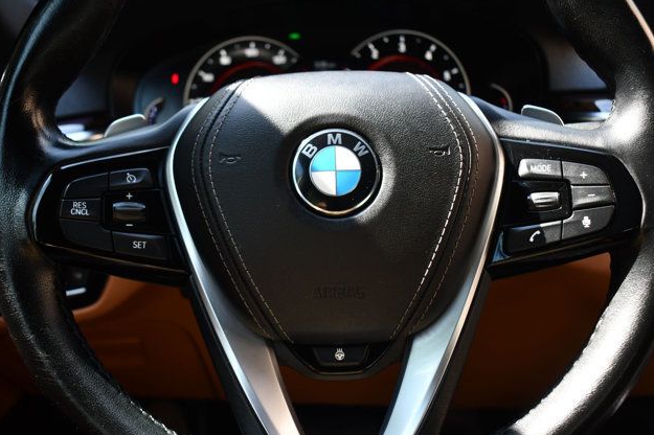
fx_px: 744
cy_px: 221
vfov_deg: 32.6
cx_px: 330
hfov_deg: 47.4
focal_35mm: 41
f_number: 4
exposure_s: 1/250
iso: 450
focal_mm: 27
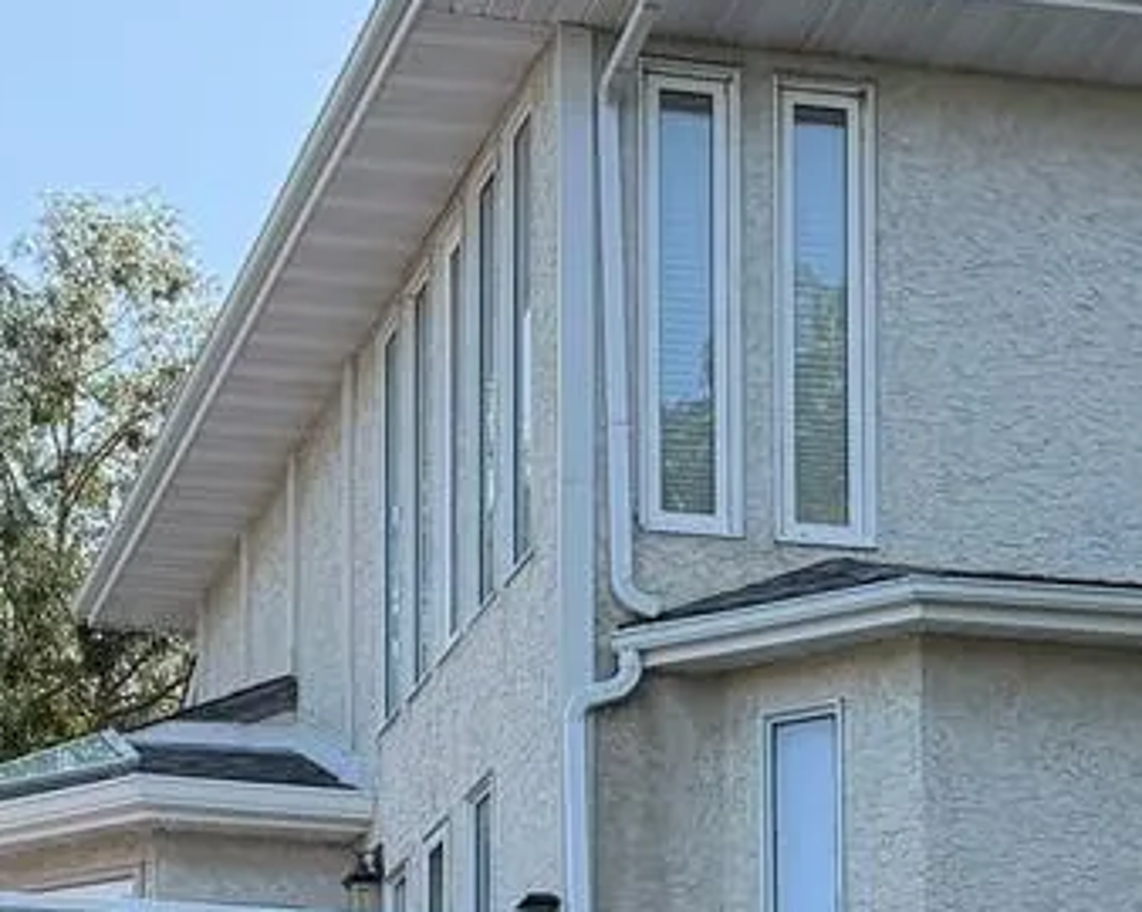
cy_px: 1290
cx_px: 395
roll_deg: +0.1
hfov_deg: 17.3
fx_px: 3750
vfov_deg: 13.2
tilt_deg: +7.8
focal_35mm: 111
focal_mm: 6.76
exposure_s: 1/2232
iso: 100
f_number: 1.78
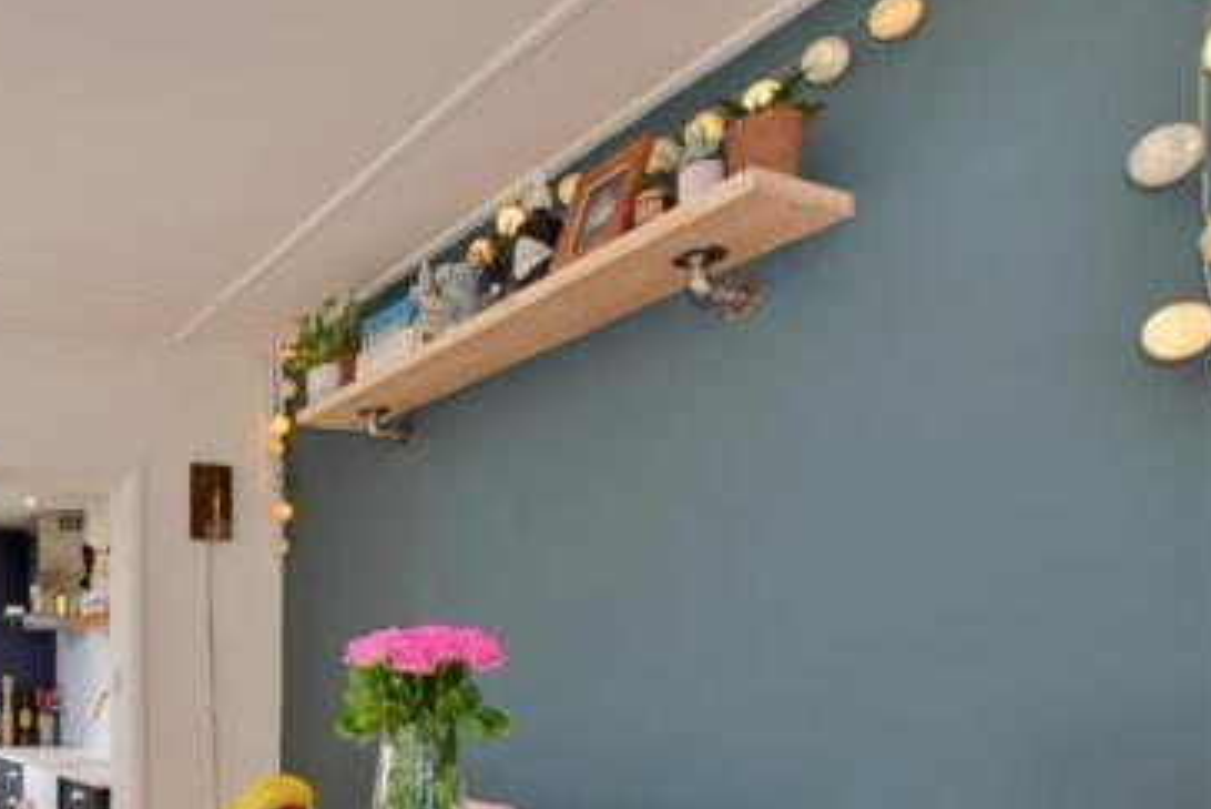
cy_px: 687
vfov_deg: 44.7
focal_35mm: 27
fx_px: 909
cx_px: 136
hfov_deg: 58.3
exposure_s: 1/13
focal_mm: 10
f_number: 11
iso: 400
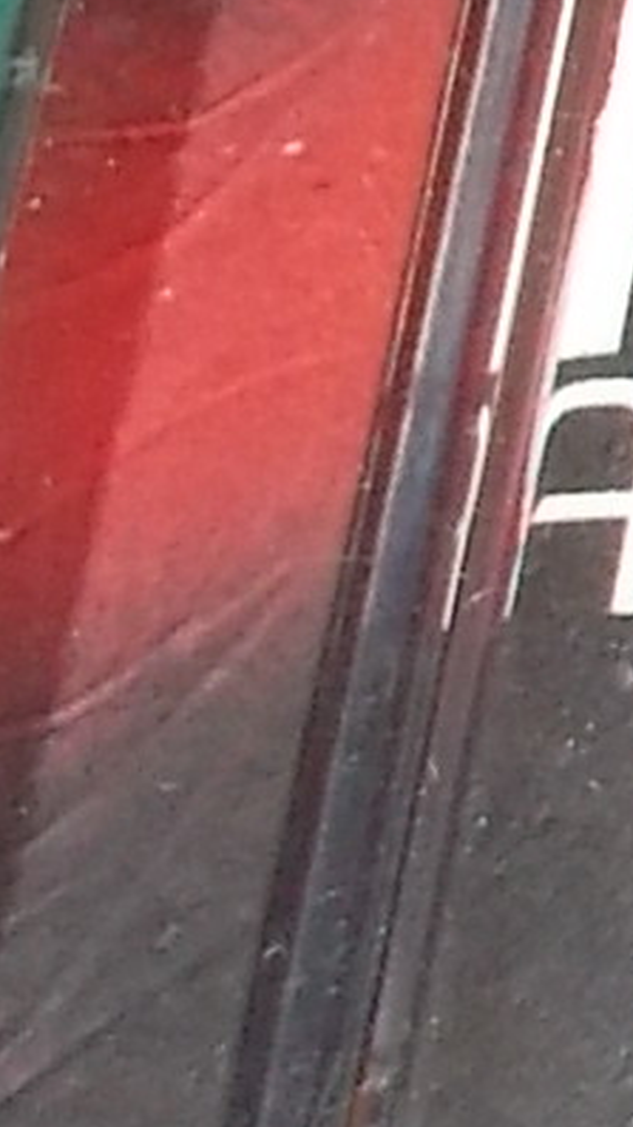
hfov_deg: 5.6
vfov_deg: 11.6
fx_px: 5407
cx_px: 2674
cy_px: -284
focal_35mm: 181
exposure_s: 1/30
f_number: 3.3
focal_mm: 4.1
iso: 200
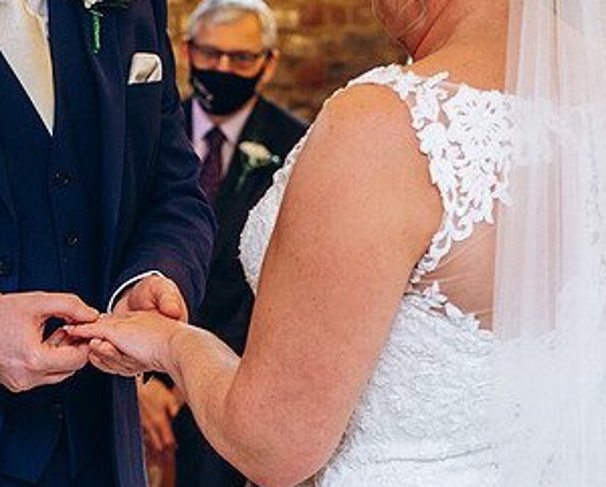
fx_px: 2228
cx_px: 117
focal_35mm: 124
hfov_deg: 15.4
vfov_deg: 12.5
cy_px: 334
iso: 200
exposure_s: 1/100
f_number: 2.8
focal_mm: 35
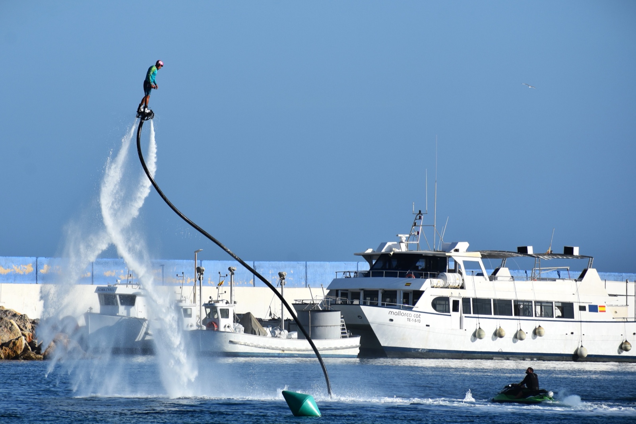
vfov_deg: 4.8
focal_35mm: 285
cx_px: 318
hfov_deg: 7.2
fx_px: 5034
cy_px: 212
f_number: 8
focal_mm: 190
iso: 160
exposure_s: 1/1000
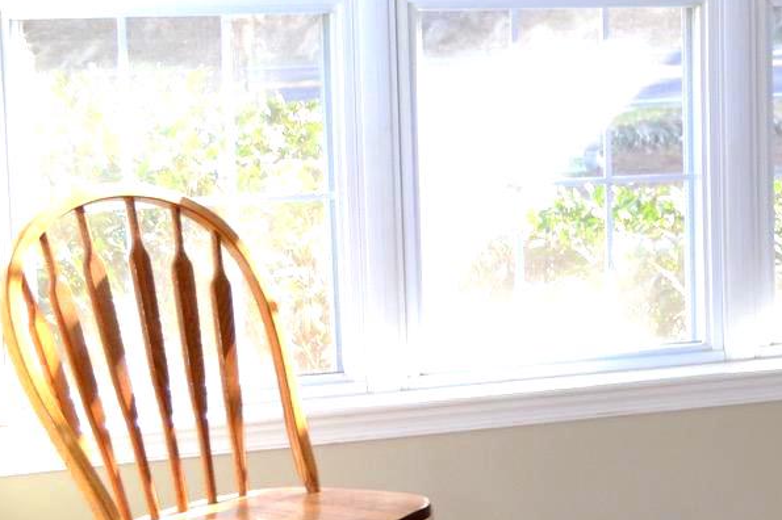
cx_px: 1291
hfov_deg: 18.4
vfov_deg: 14.6
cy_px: 148
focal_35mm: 93
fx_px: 2019
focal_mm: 18
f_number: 4
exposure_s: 1/100
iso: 400
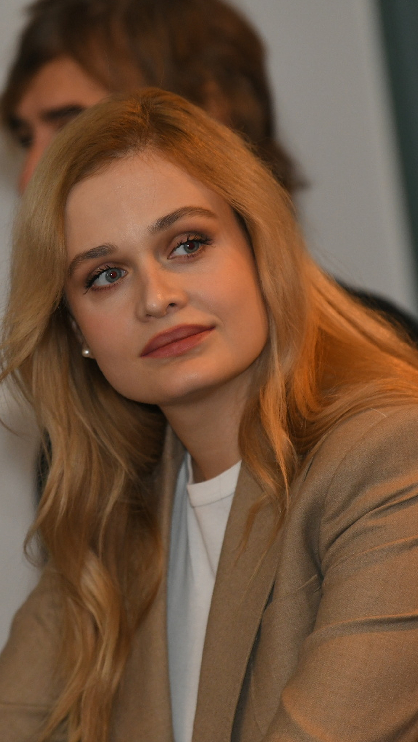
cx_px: 71
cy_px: 370
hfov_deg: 3.7
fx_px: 6522
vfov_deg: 6.5
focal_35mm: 331
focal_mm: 200
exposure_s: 1/200
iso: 2000
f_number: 4
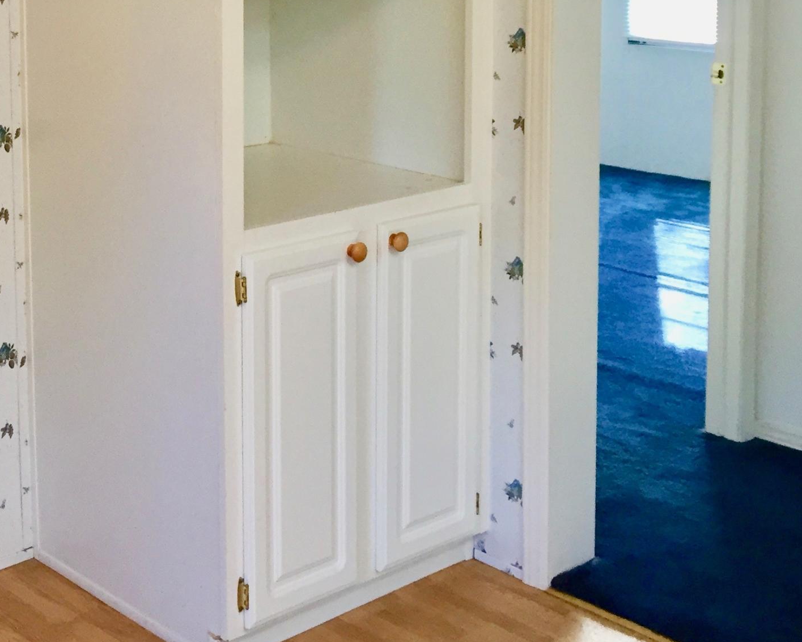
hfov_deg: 29.8
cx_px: 49
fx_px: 1424
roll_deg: +0.0
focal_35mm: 60
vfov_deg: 24.4
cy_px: 25
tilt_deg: -6.7
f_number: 2.2
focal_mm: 4.15
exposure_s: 1/30
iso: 50
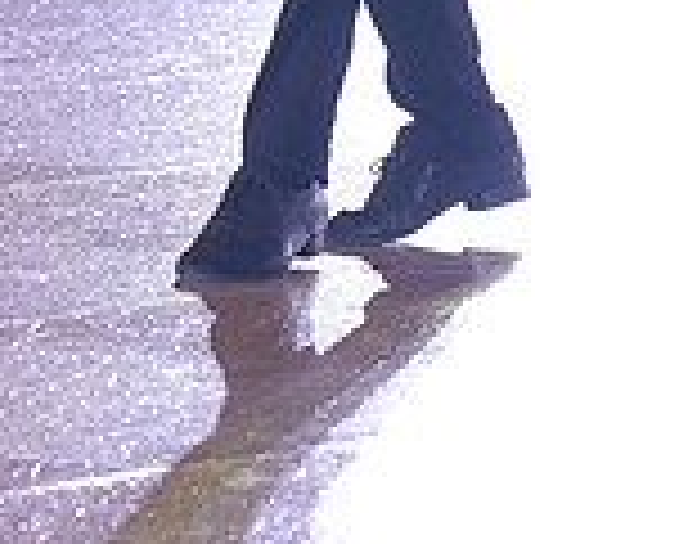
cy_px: -629
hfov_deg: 3.7
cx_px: 680
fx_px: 10648
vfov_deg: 2.9
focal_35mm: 527
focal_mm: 98
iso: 1600
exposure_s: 1/400
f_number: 4
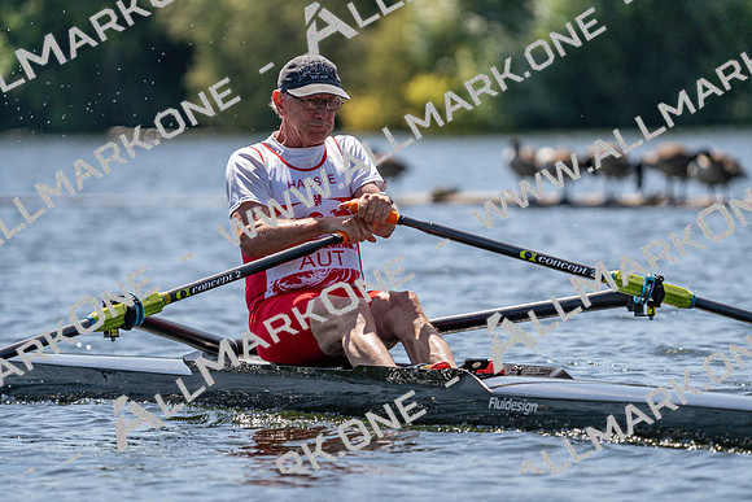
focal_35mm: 391
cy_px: 251
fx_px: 8169
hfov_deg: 5.3
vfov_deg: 3.5
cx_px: 376
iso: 250
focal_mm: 391
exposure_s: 1/2000
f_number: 6.3
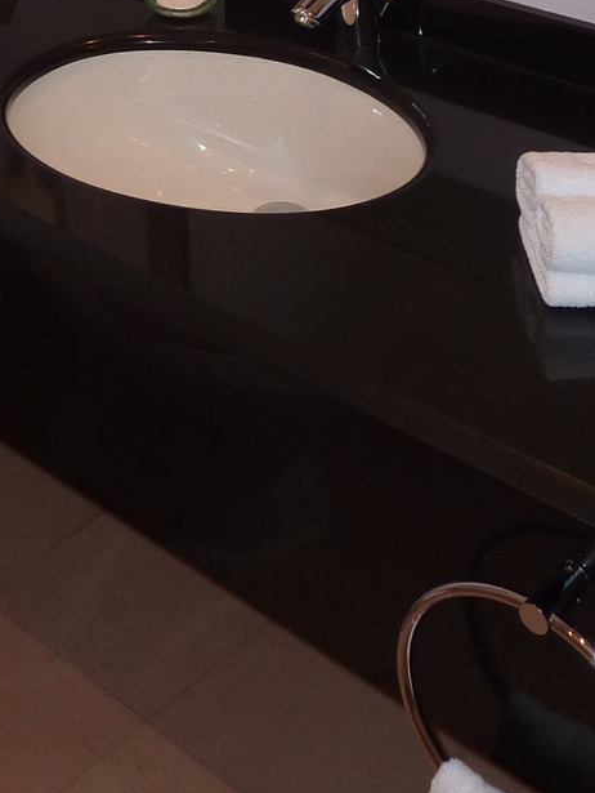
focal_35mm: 65
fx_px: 1488
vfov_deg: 26.6
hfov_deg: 22.4
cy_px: -152
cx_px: 134
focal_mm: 4.1
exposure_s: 1/30
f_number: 3.3
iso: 100
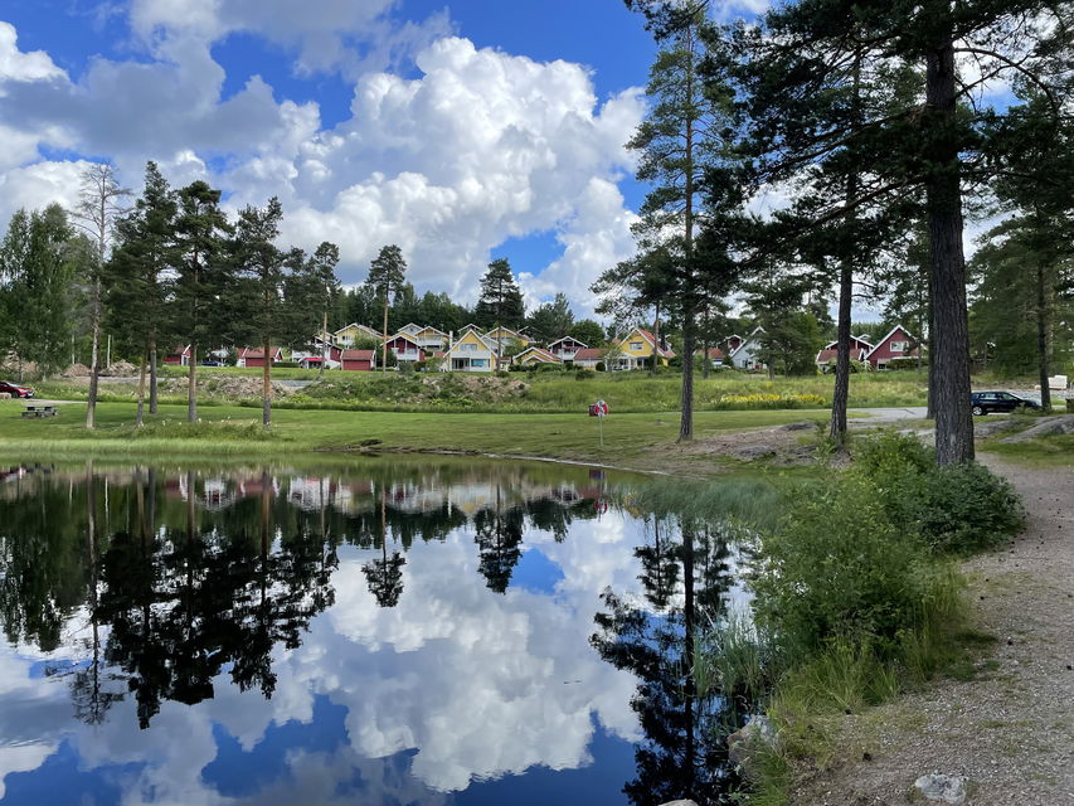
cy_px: 403
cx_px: 537
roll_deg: +0.0
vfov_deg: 53.1
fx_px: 807
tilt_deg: +1.9
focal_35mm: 26
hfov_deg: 67.3
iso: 32
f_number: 1.6
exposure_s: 1/2353
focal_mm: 4.2
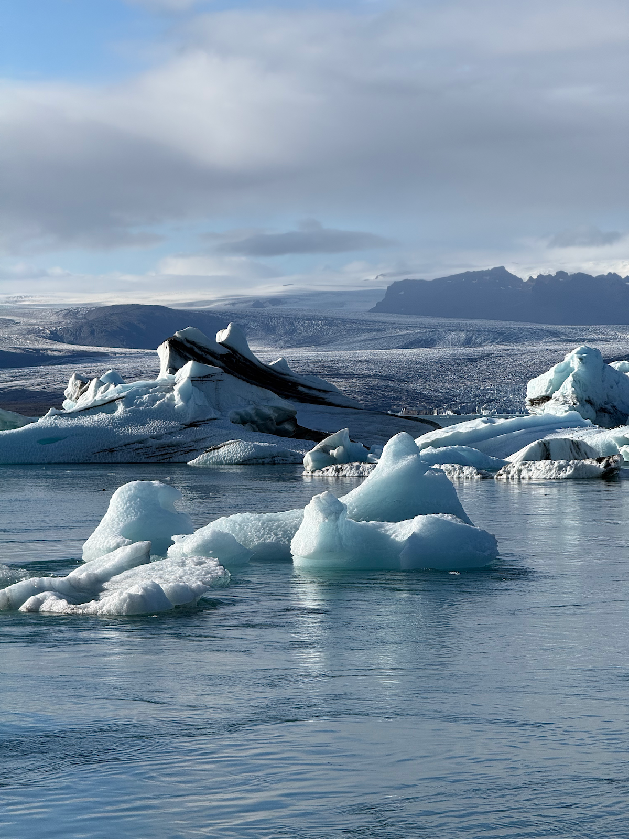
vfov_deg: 16.4
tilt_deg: -0.5
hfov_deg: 12.3
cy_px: 420
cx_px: 314
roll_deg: -0.3
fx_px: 2907
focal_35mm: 120
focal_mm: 15.66
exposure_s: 1/2283
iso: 50
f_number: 2.8
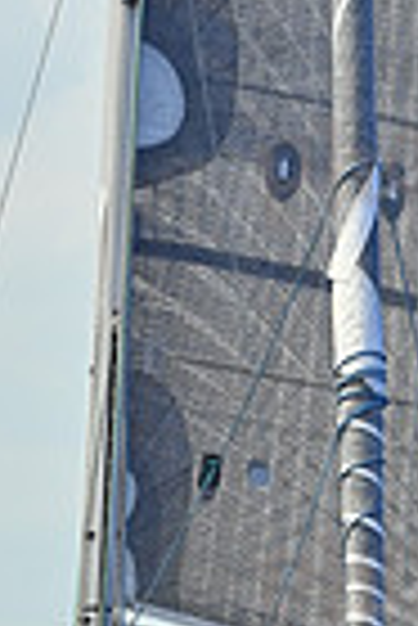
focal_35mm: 627
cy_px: 826
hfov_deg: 2.2
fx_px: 10892
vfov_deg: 3.3
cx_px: 22
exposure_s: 1/1600
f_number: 9
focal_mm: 150
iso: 320
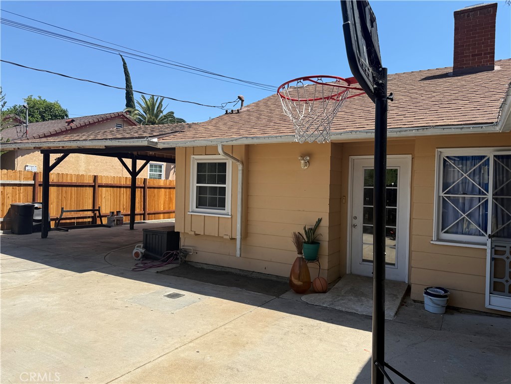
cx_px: 256
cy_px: 192
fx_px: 354
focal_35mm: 24
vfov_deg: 56.8
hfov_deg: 71.6
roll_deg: -2.0
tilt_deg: -0.4
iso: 80
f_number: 1.78
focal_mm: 6.76
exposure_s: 1/3425
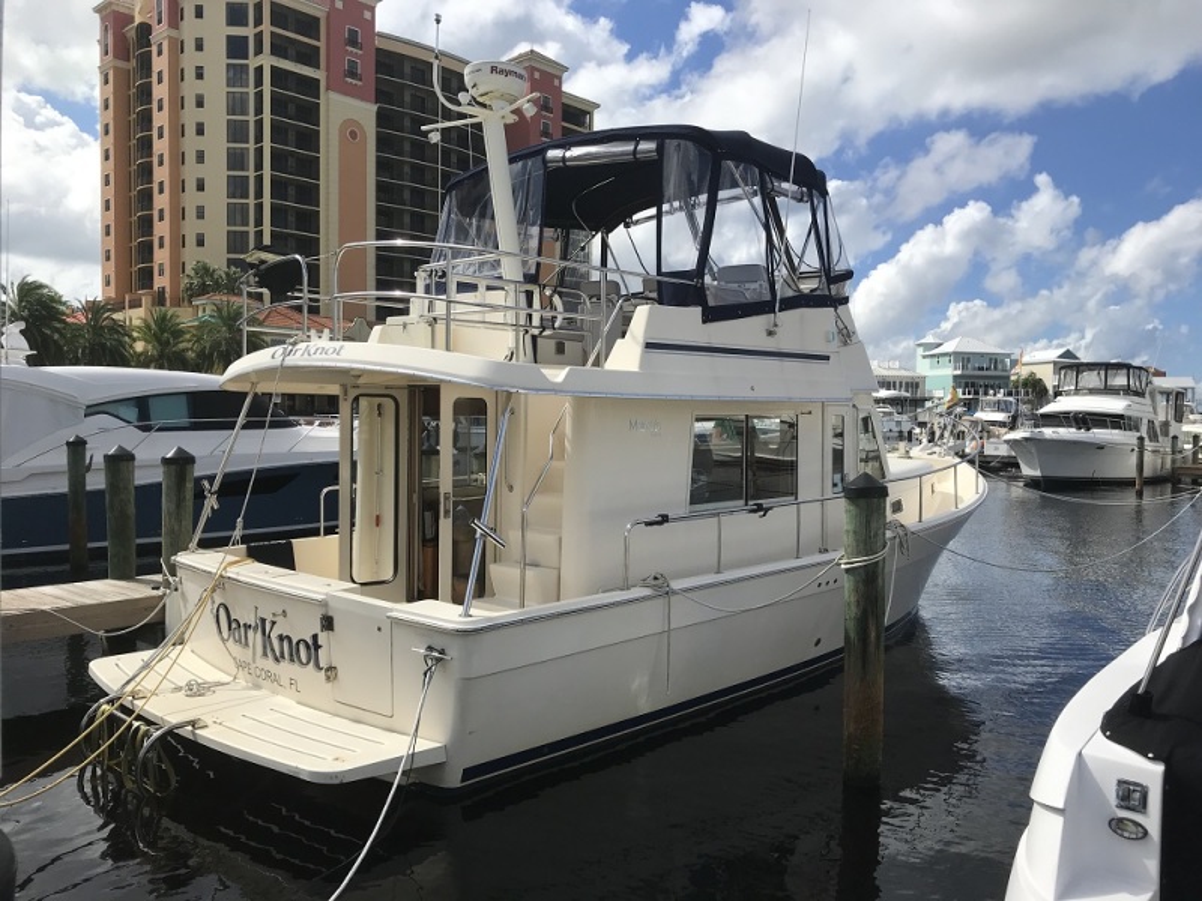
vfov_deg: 49.7
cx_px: 601
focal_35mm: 28
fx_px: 972
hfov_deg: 63.4
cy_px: 450
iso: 20
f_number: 1.8
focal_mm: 3.99
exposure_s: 1/3690
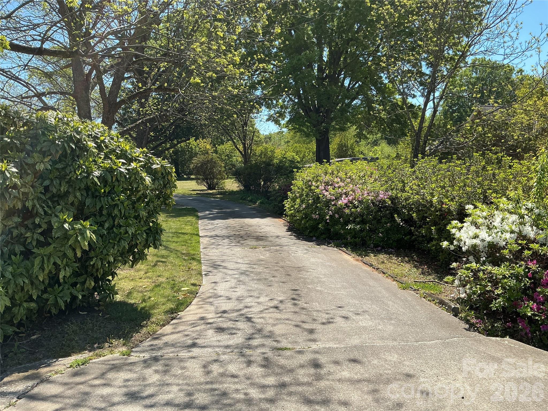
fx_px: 459
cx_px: 274
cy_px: 206
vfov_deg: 48.2
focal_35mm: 29
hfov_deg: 61.7
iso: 25
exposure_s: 1/883
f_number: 1.8
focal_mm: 3
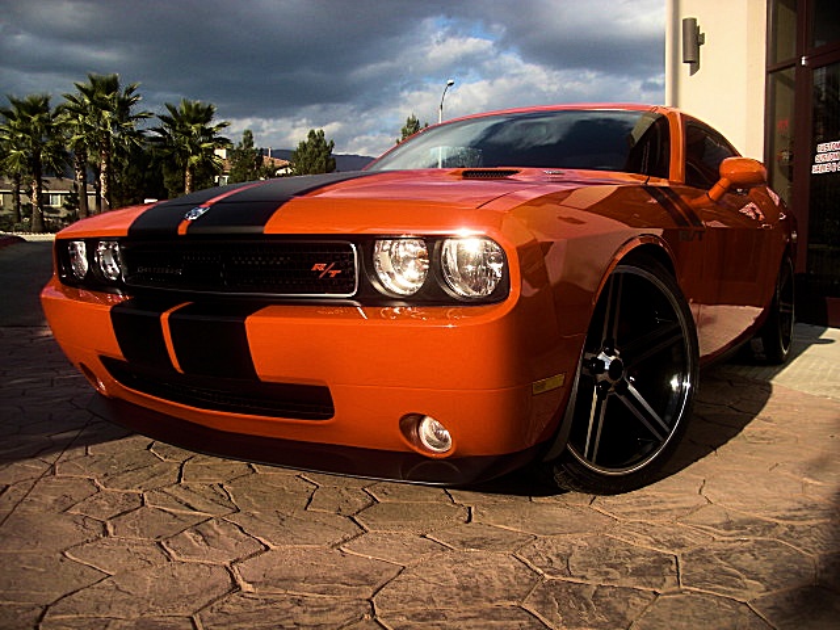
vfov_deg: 39.7
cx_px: 420
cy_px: 315
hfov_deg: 51.4
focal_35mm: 36
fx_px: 874
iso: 50
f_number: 2.8
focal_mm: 6.3
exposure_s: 1/800
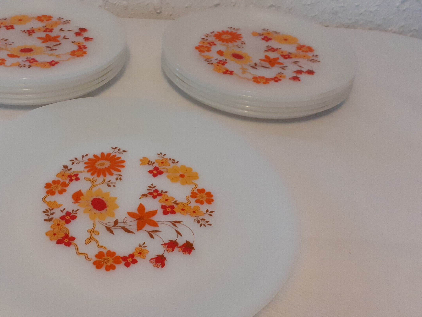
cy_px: 123
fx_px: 500
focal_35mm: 41
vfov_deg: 35.0
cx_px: 150
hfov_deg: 45.3
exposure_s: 1/50
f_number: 1.9
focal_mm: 3.6
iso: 250
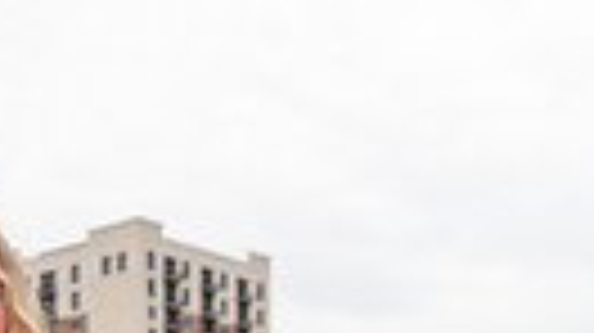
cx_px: -40
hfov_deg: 15.4
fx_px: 2140
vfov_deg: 8.0
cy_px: 868
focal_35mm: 136
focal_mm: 38
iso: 100
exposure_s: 1/250
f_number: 4.5
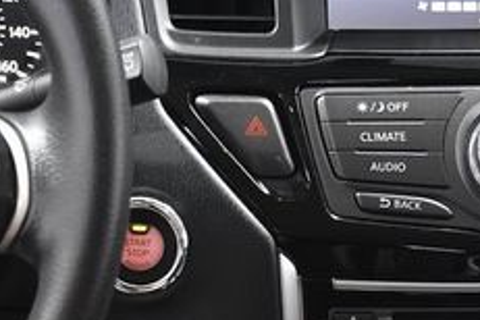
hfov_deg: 18.9
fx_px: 1440
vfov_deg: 12.7
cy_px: 159
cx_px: 262
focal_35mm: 108
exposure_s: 1/125
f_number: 3.8
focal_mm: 26
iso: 2500
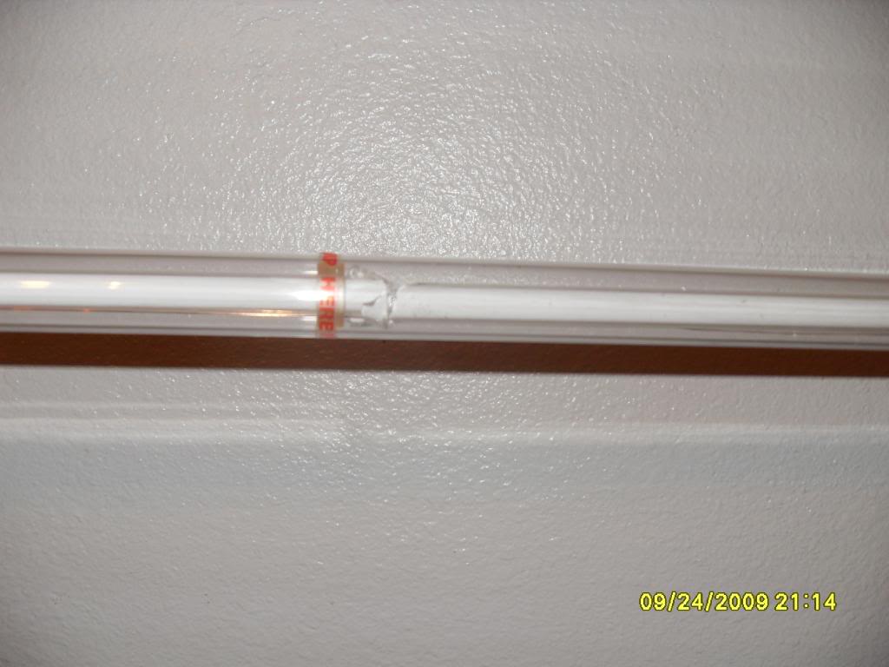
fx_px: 873
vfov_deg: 41.8
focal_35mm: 34
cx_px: 444
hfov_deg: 54.0
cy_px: 334
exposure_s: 1/45
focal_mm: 6.3
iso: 100
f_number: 2.8
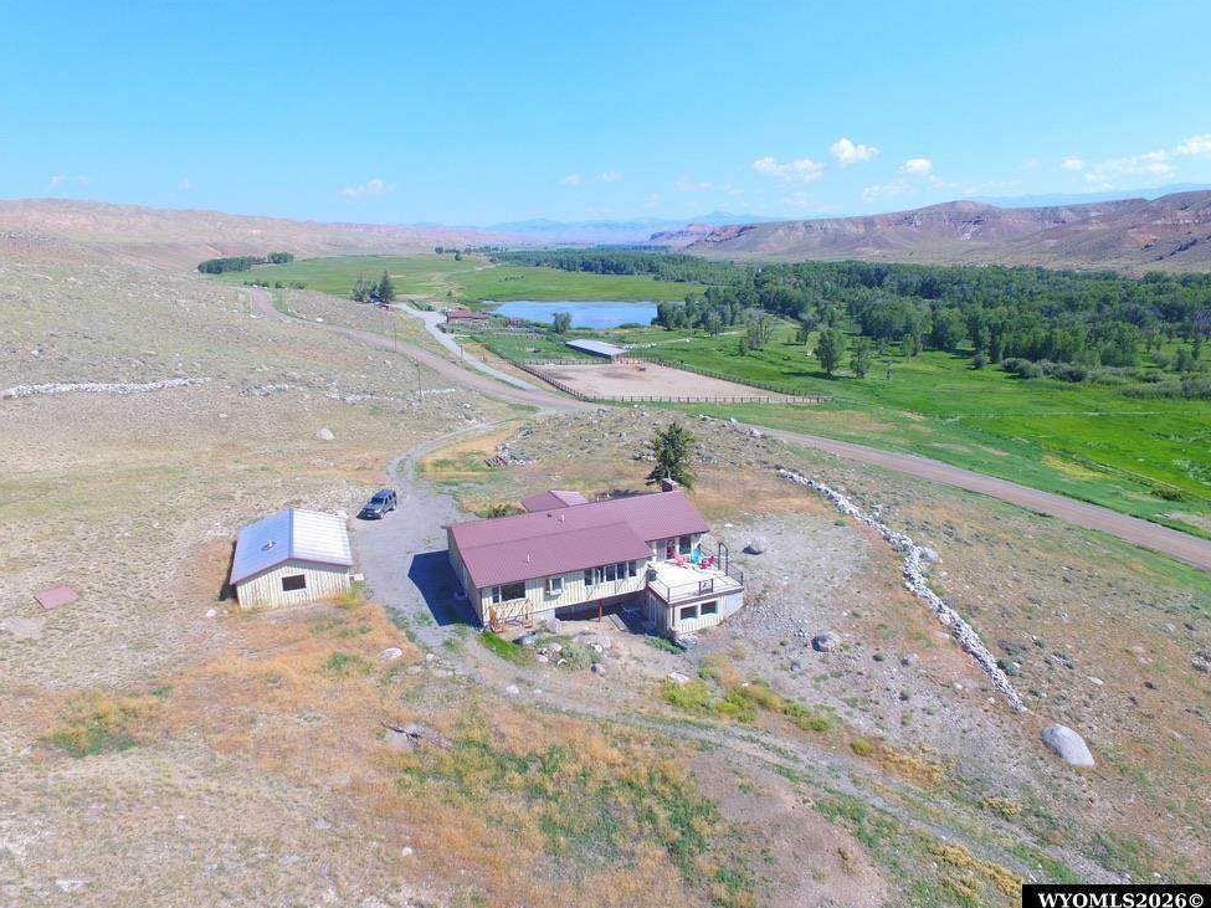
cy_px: 440
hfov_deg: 79.0
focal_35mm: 21
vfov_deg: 63.4
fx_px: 735
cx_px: 585
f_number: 2.8
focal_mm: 3.61
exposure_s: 1/1250
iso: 200
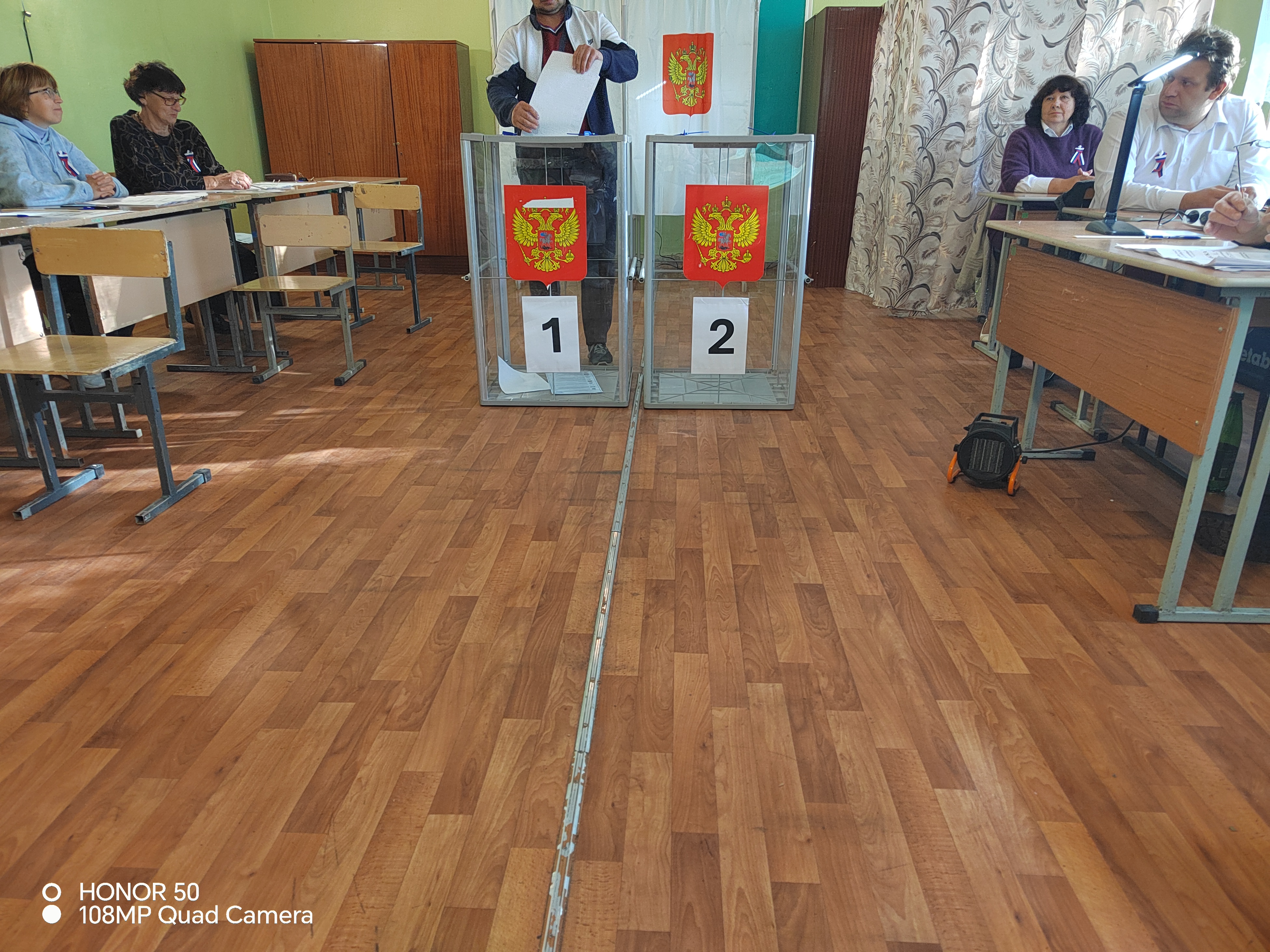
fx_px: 844
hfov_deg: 73.9
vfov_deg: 58.9
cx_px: 635
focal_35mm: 23
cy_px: 476
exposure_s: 1/100
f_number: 1.9
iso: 1550
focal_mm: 5.52
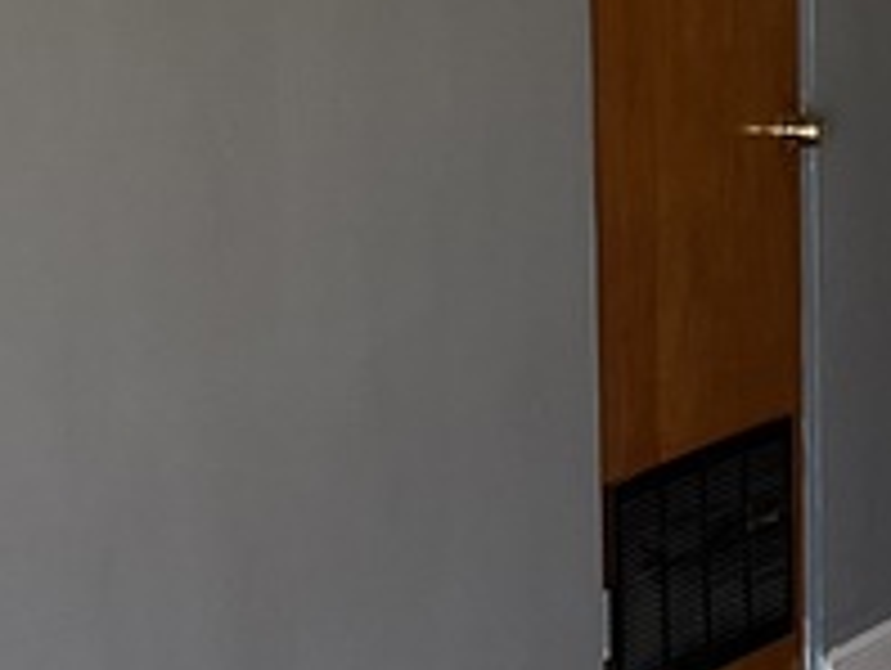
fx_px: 4871
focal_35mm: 189
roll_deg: +0.4
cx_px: 1066
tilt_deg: -10.5
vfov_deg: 7.9
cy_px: 409
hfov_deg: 10.3
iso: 64
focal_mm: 5.7
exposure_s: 1/60
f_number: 1.5
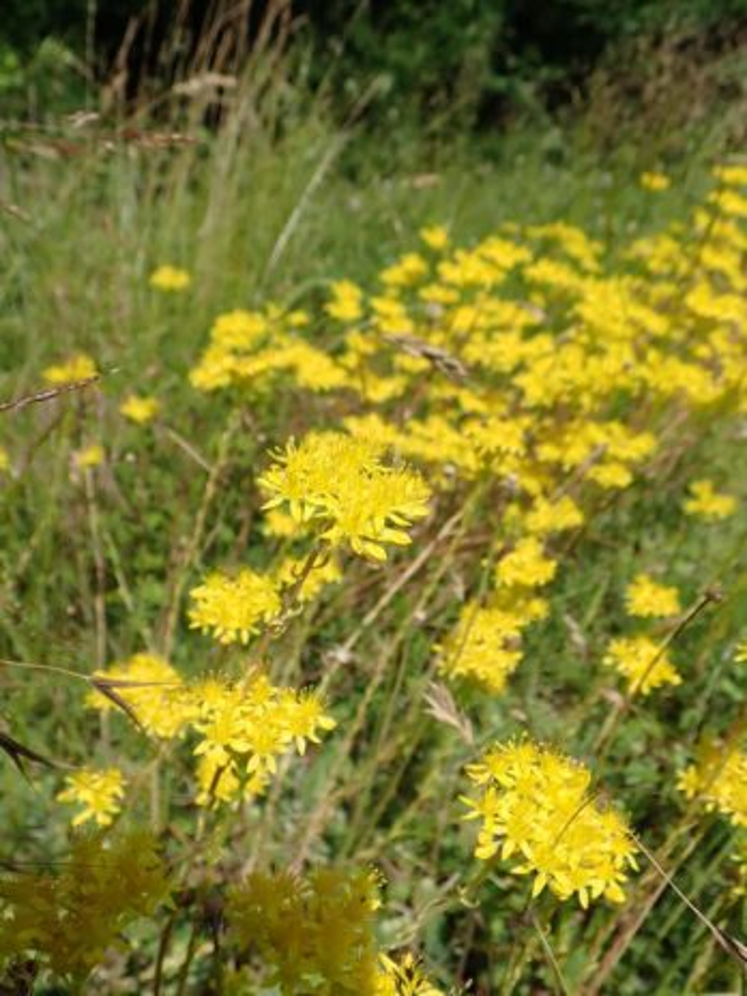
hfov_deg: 46.8
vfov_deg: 60.0
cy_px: 498
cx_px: 374
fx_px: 863
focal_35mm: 30
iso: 100
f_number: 9
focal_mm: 5.5
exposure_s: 1/200
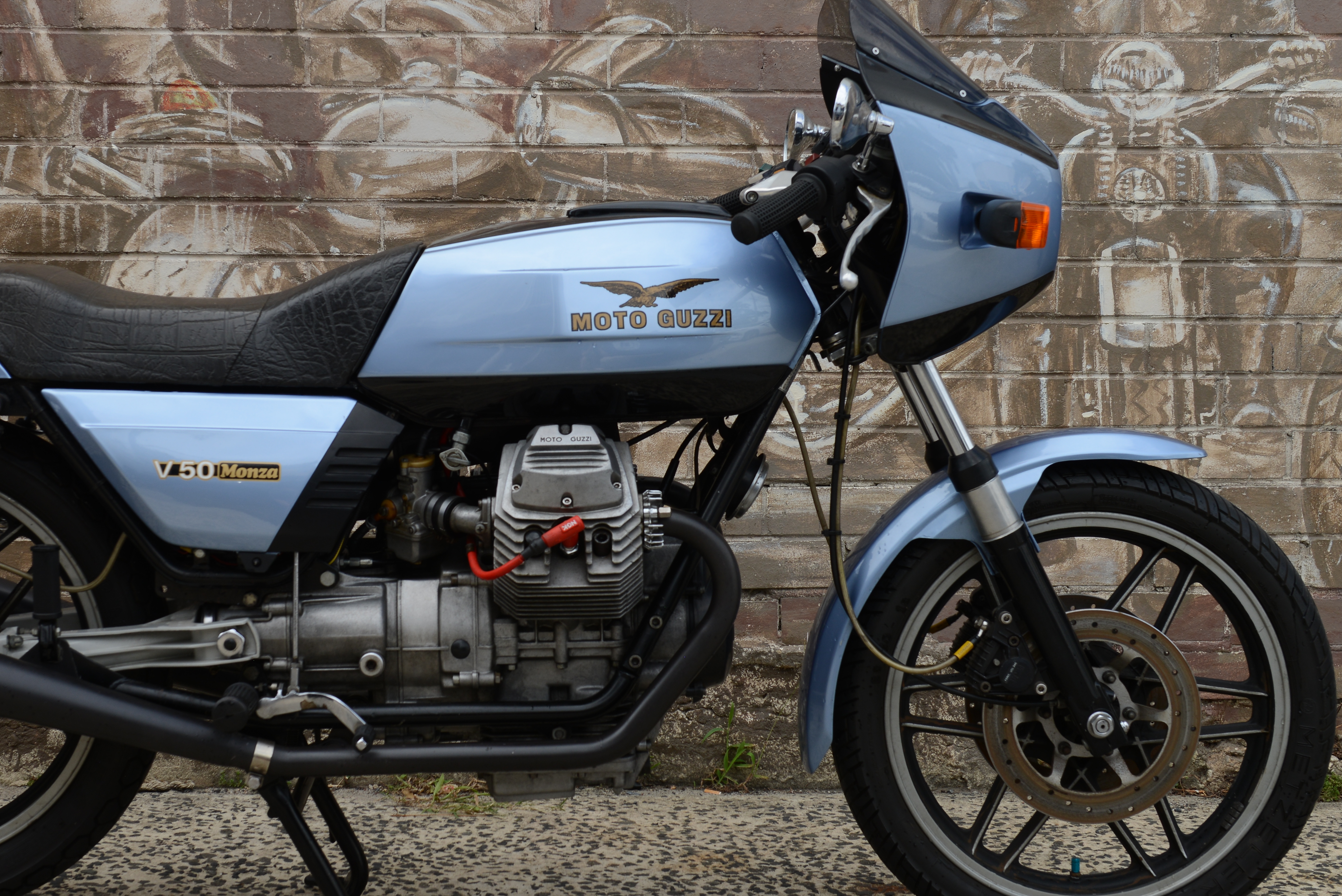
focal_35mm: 65
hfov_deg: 30.9
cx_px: 541
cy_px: 424
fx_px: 2424
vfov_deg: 20.9
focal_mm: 42
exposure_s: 1/200
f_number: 8
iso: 140
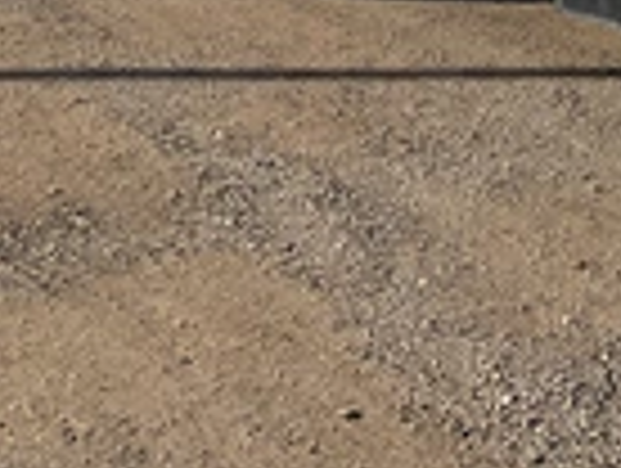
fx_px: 1510
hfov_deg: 20.4
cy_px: -176
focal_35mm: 84
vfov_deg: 16.5
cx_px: 886
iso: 25
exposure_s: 1/1412
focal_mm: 3
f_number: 1.8
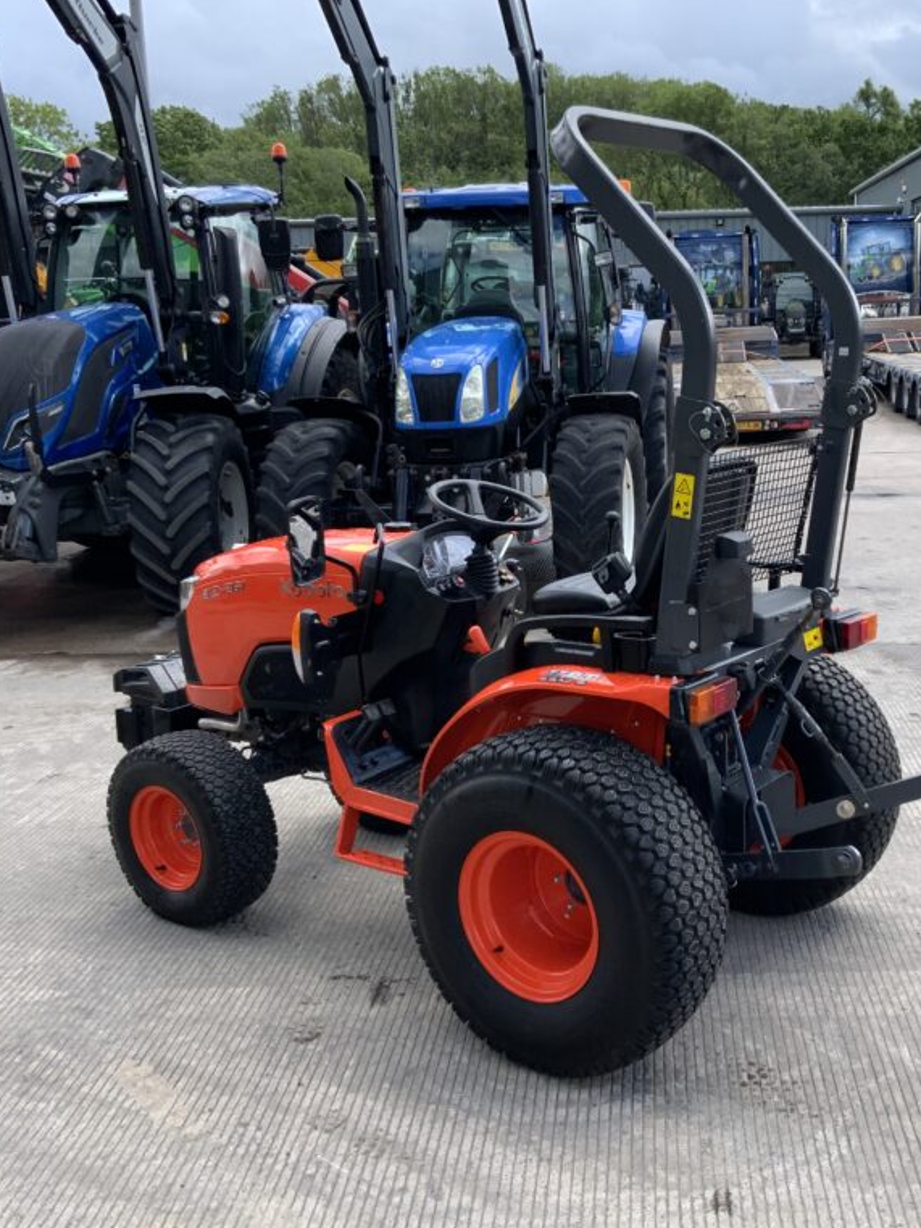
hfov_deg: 36.4
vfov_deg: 47.9
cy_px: 612
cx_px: 624
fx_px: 1383
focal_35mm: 39
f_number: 1.8
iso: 16
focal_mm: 3
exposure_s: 1/599
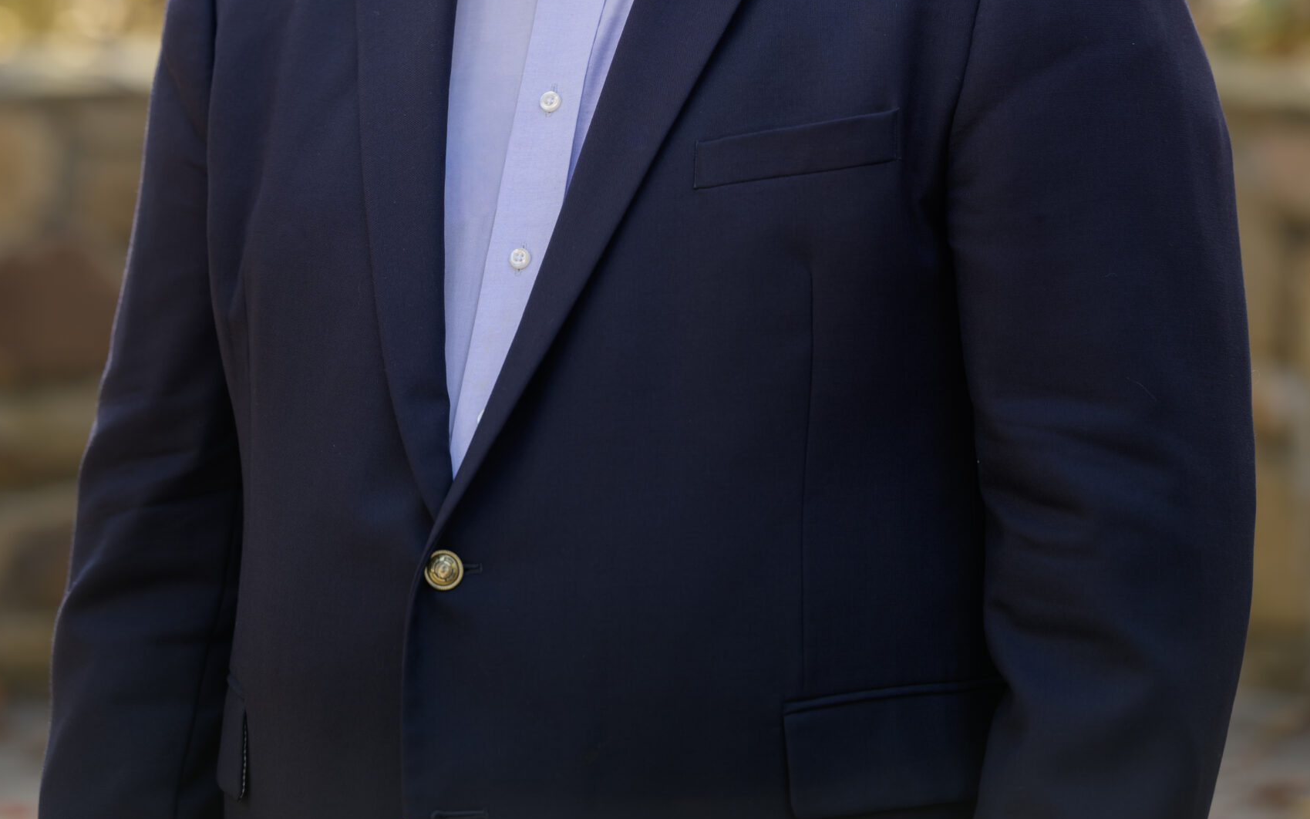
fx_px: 5427
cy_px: -85
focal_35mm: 152
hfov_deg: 13.8
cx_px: 653
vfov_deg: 8.6
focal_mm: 99
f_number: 2.8
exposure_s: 1/200
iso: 100
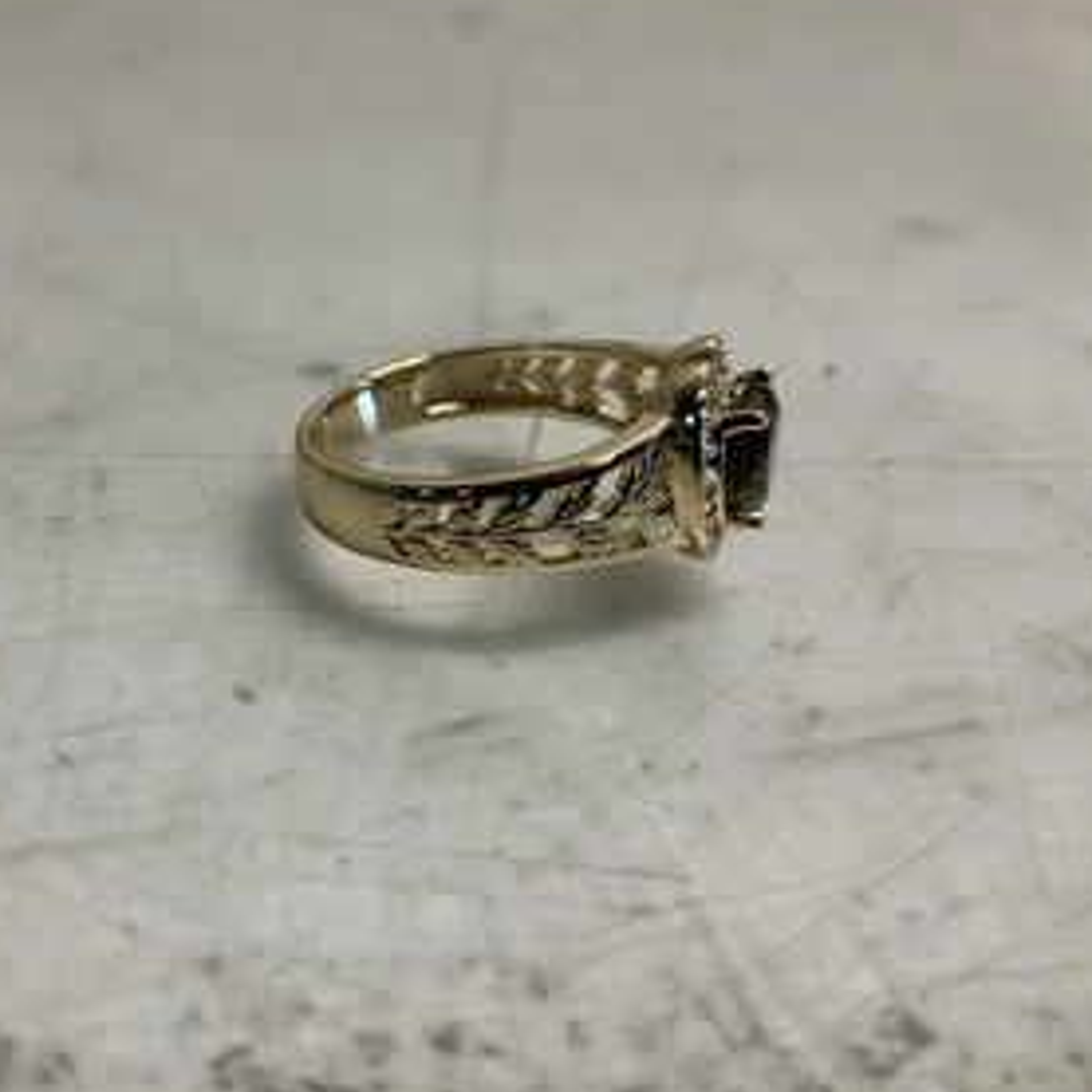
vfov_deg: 44.9
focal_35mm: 37
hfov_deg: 44.2
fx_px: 1321
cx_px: 359
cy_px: 540
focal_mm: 3
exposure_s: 1/120
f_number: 1.8
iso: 40
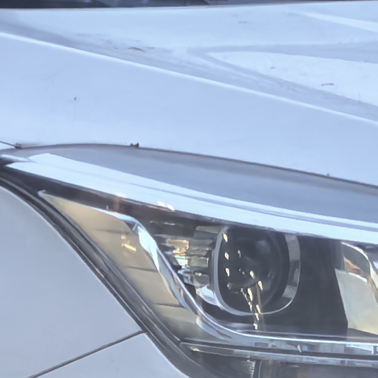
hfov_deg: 5.4
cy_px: 353
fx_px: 4040
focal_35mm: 327
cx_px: 197
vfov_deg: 5.3
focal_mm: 5.75
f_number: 1.4
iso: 250
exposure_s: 1/50
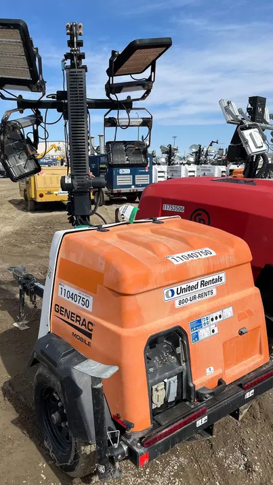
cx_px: 106
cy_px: 241
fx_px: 373
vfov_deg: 66.1
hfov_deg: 40.0
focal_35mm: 29
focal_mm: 5.1
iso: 50
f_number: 1.6
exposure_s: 1/4016
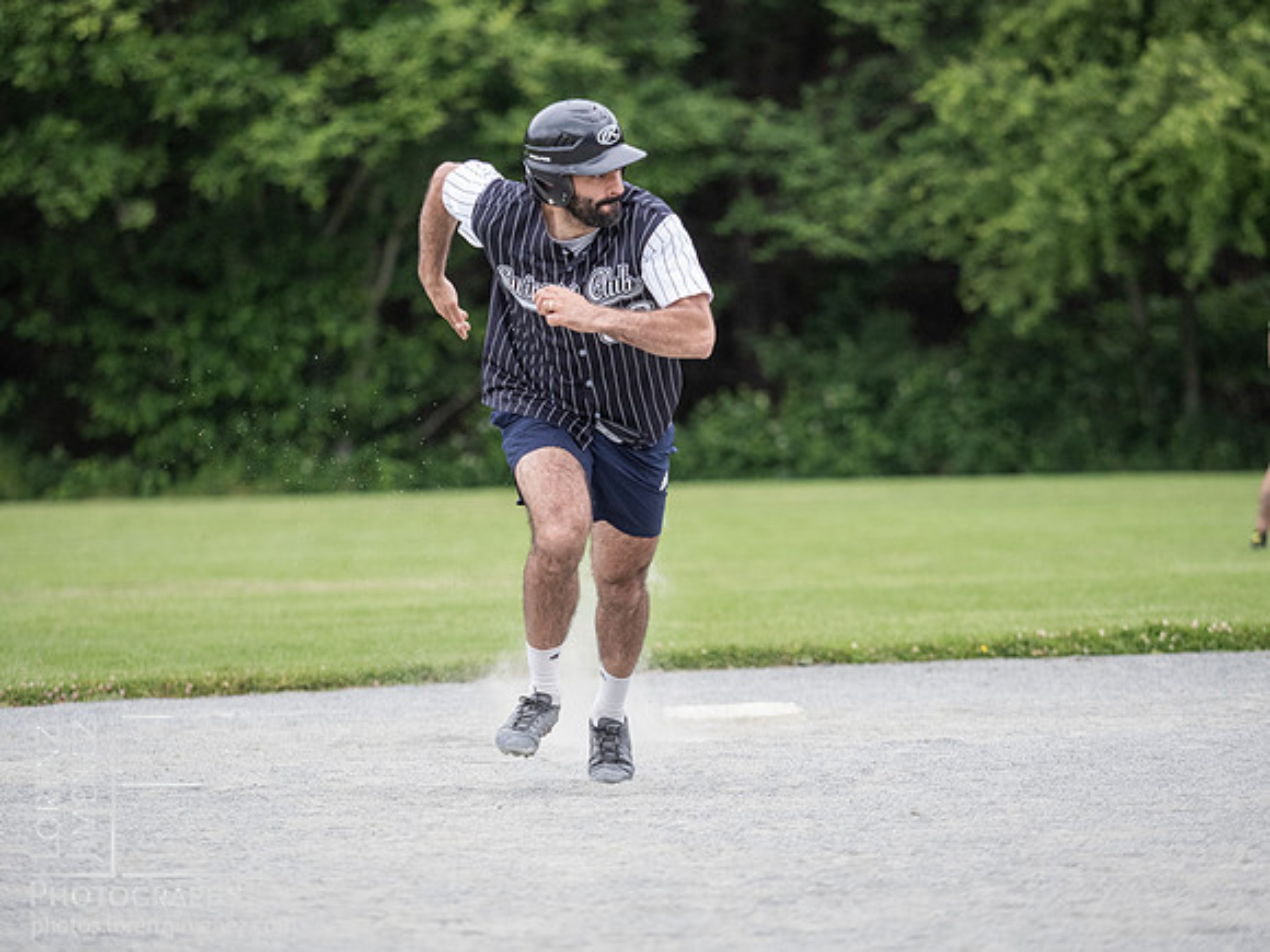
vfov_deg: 5.5
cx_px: 635
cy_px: 476
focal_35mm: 270
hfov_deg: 7.3
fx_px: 9906
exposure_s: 1/1600
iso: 800
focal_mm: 135
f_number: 2.8
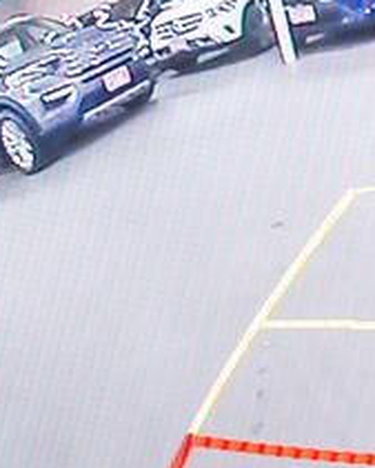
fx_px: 3383
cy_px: 496
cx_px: 574
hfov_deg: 6.3
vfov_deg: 7.9
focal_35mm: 244
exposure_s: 1/50
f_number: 5
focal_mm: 32
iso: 160
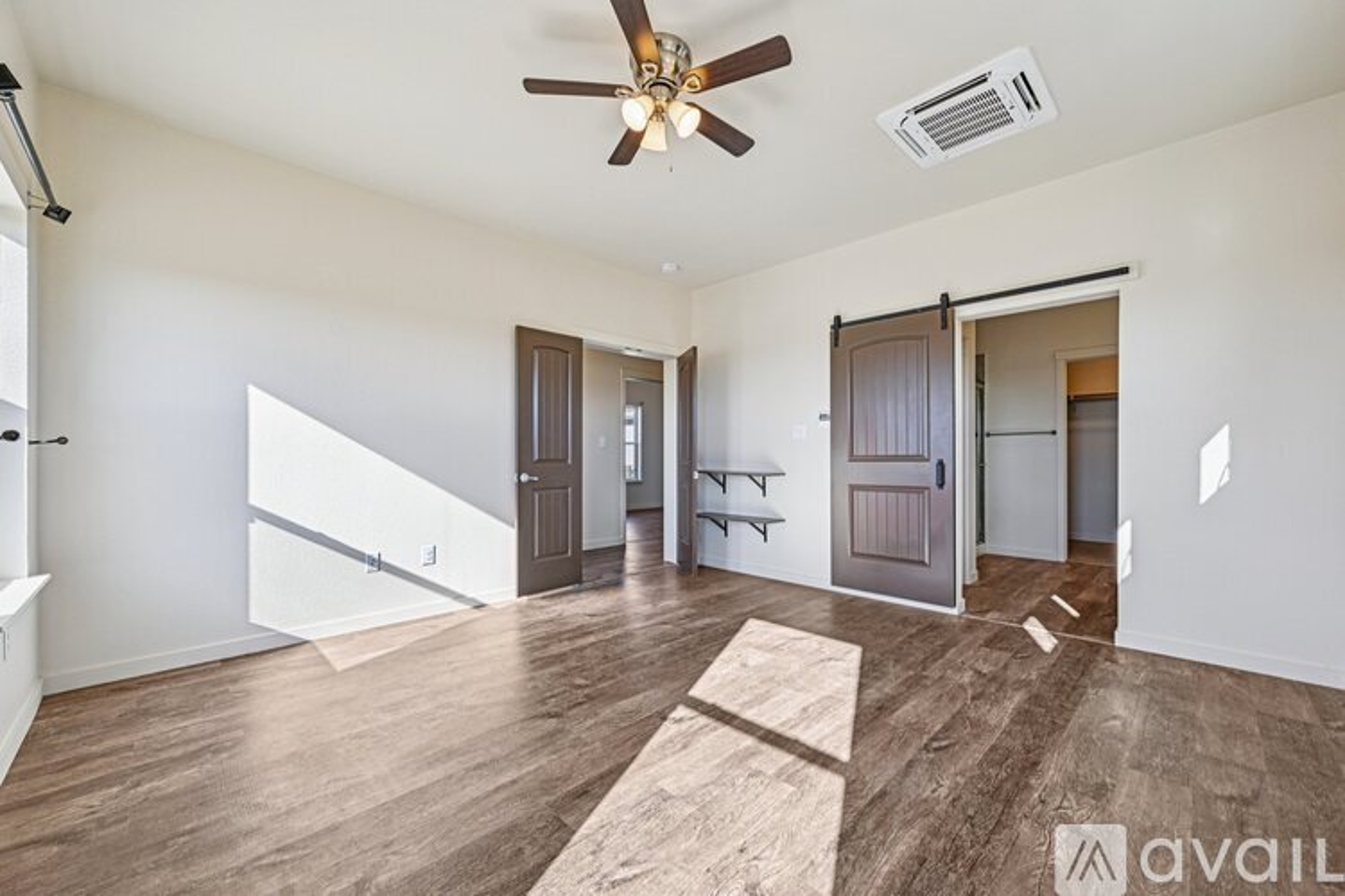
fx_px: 523
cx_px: 672
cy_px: 448
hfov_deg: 104.3
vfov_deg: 81.2
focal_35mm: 14
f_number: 10
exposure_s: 1/15
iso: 160
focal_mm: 14
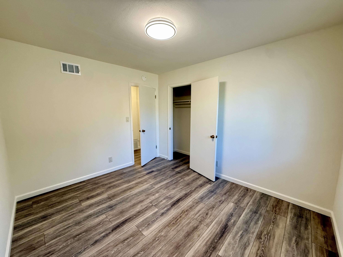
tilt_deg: -7.8
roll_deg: +0.1
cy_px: 128
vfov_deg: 85.7
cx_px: 172
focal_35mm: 14
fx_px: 139
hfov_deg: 102.1
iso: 400
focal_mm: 2.22
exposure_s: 1/120
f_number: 2.2
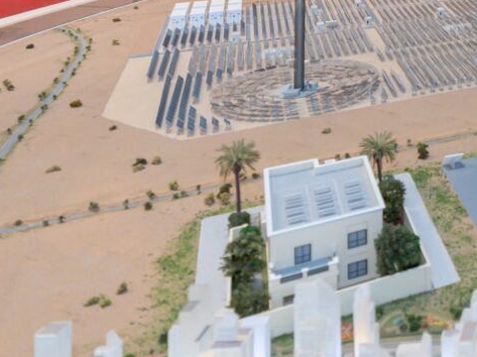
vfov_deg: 25.3
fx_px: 688
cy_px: -100
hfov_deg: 28.7
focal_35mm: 50
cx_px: 665
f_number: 3.5
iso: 1250
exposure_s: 1/200
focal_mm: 16
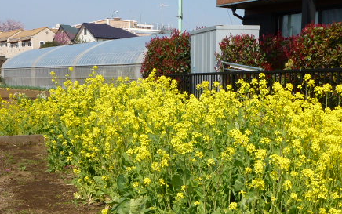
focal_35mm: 56
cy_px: 179
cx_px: 189
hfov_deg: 36.2
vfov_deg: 22.8
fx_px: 522
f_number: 4
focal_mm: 6.4
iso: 100
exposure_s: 1/800
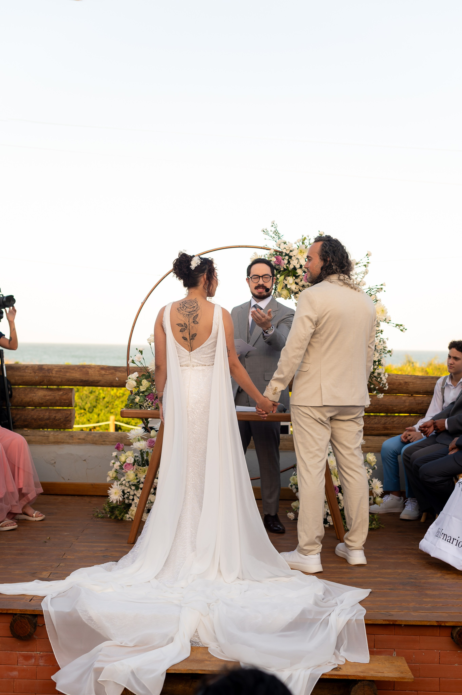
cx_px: 231
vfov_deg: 39.6
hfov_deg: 27.0
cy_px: 348
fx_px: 964
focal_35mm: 50
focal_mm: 50
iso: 125
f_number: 3.2
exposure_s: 1/320
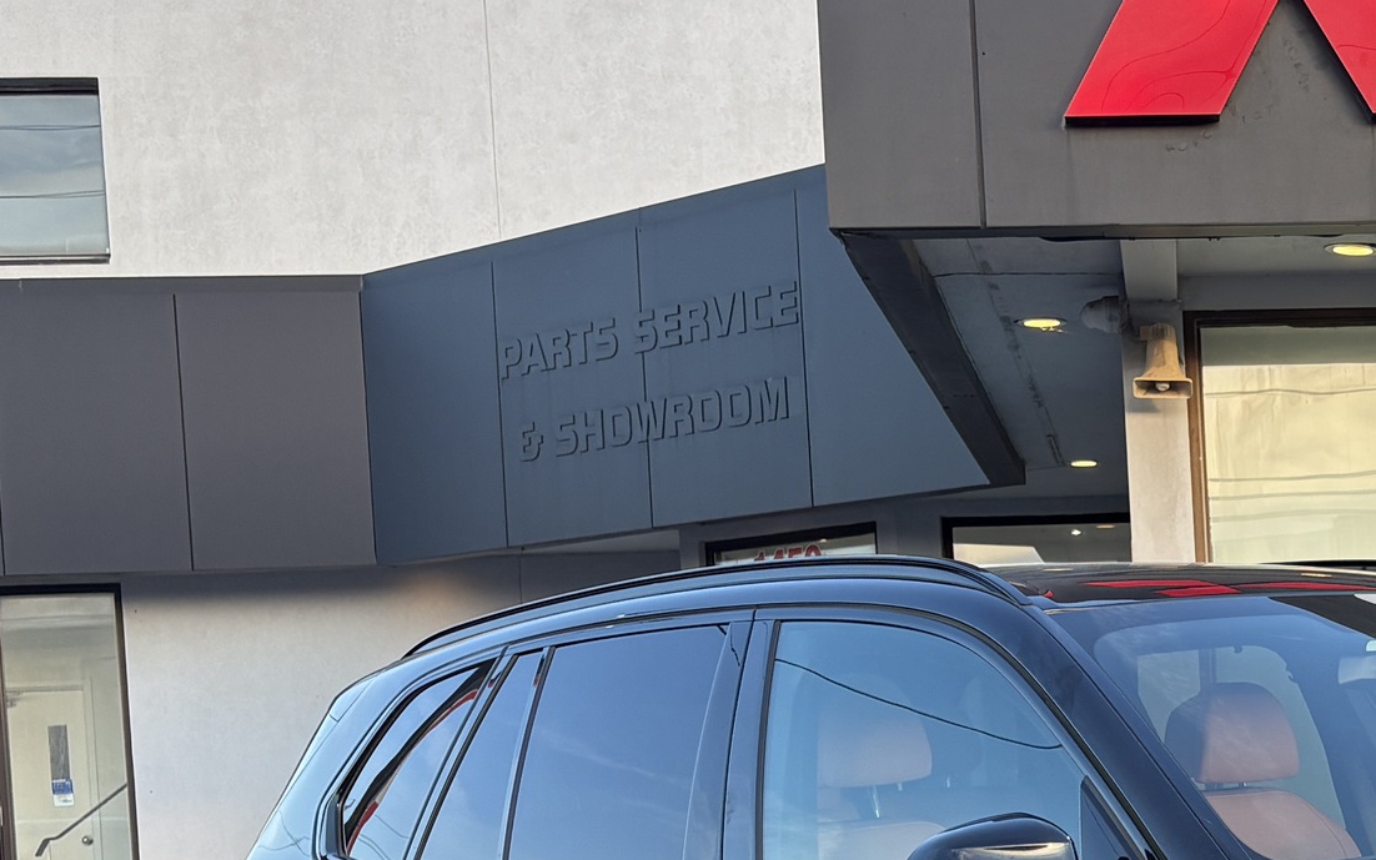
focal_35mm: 72
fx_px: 2700
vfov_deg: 17.6
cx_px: 1495
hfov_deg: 26.4
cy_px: 877
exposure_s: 1/178
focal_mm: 5.96
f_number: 1.6
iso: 40
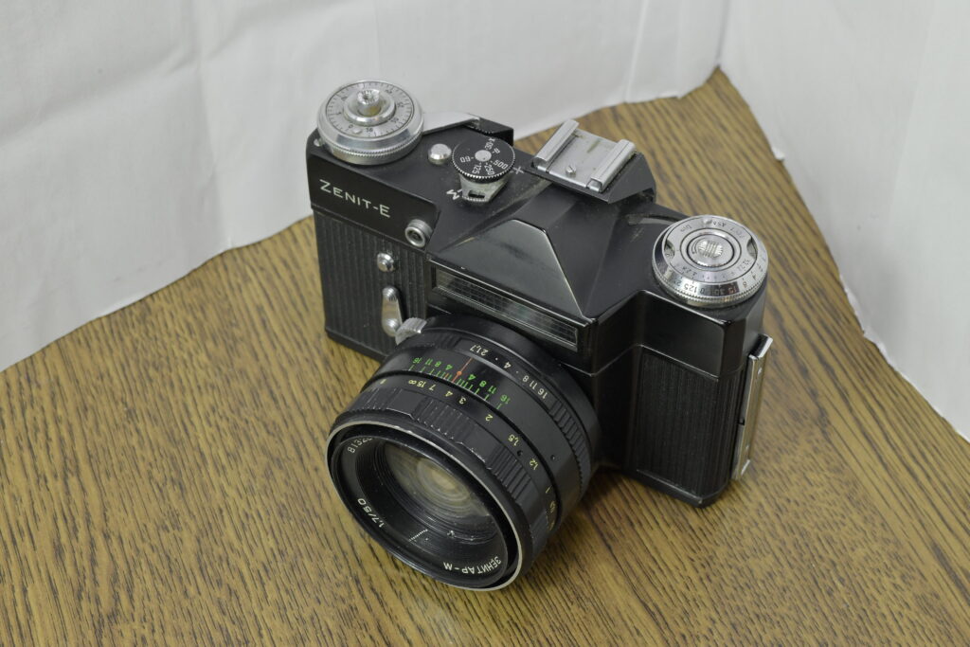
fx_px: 1482
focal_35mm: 55
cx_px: 485
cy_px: 324
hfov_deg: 36.2
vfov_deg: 24.6
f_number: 13
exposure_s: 1/100
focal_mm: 55
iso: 1600
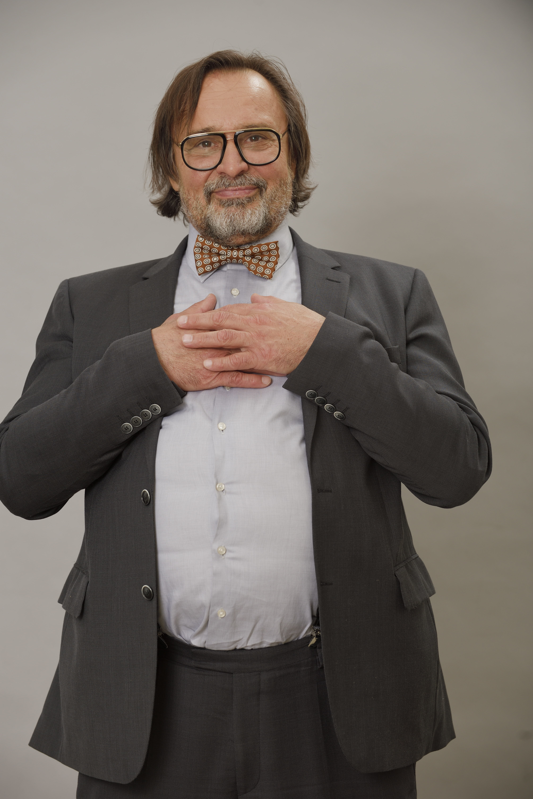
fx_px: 2440
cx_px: 266
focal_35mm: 110
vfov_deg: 18.6
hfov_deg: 12.5
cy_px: 400
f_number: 8
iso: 100
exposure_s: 1/200
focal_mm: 110
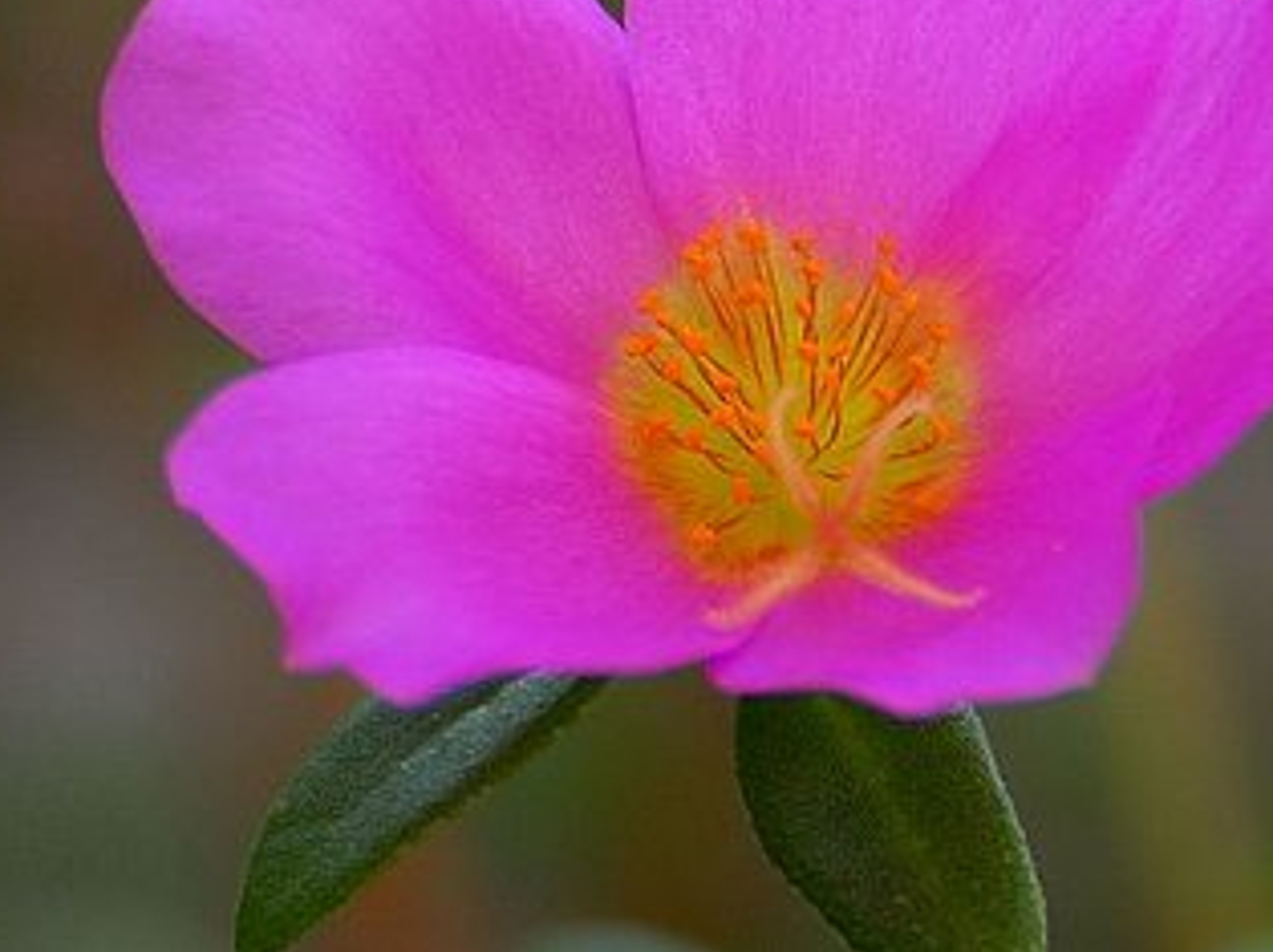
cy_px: -427
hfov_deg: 2.1
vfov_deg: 1.6
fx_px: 34652
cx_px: 1630
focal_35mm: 943
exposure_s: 1/160
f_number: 5.6
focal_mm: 200
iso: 200
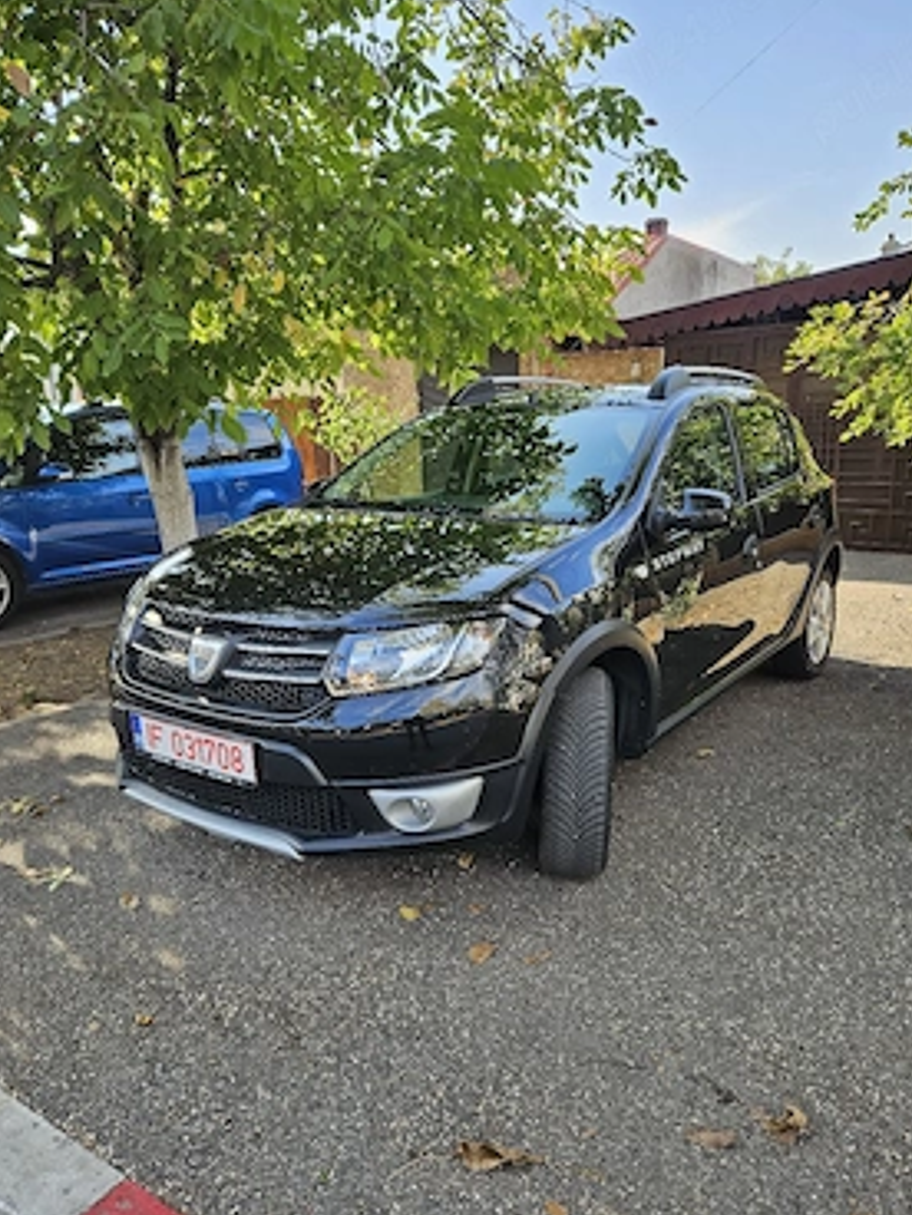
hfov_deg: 54.9
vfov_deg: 69.4
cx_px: 466
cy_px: 614
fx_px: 878
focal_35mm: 25
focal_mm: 5.4
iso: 25
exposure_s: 1/312
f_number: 1.8
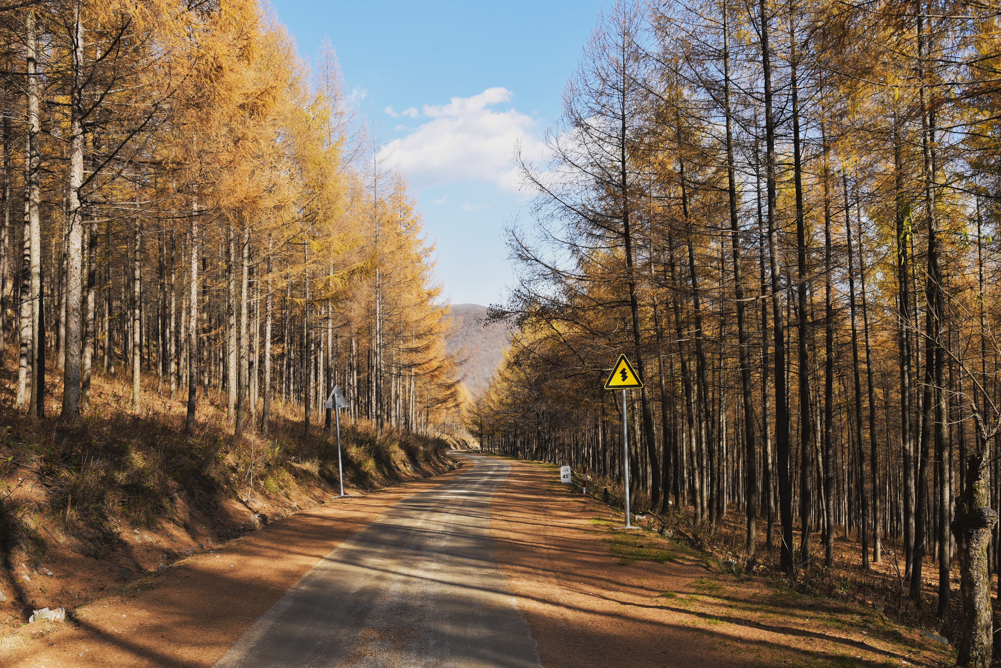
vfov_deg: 42.4
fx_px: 862
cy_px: 334
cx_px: 500
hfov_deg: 60.3
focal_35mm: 31
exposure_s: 1/250
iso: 200
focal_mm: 31
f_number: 8
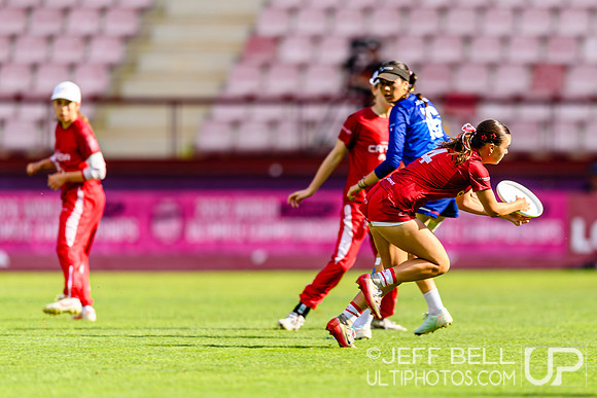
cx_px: 393
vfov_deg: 2.2
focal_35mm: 612
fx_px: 10159
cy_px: 223
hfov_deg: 3.4
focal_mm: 400
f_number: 3.2
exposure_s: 1/500
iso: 100
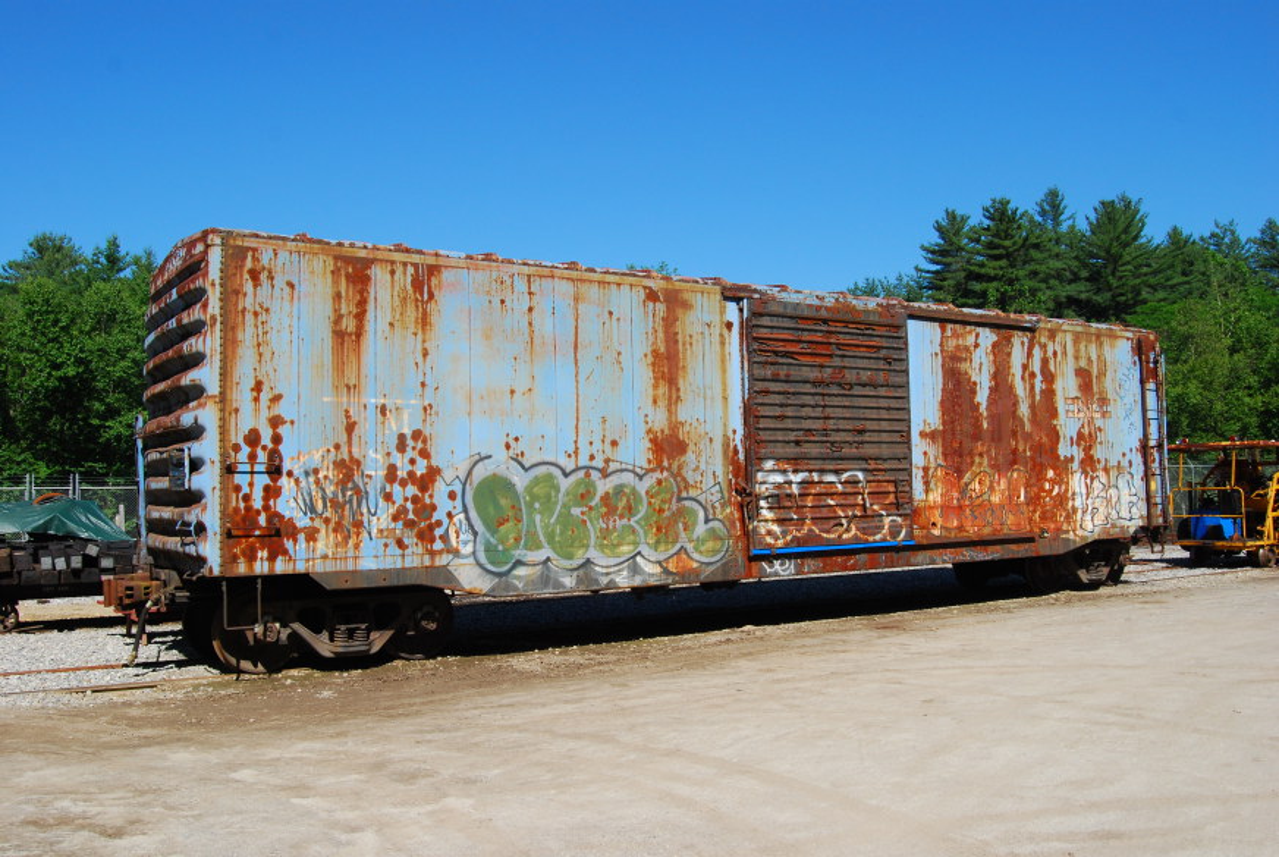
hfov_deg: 57.2
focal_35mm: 33
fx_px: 1174
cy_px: 428
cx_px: 640
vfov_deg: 40.1
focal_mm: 22
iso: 320
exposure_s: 1/640
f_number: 10
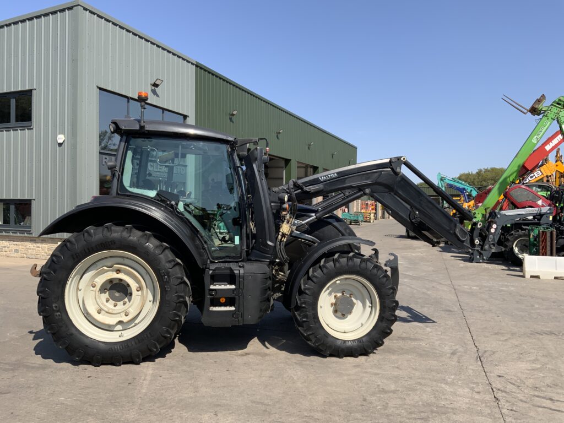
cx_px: 282
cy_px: 212
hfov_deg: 61.7
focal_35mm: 29
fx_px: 472
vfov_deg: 48.2
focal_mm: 3
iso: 16
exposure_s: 1/1675
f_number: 1.8
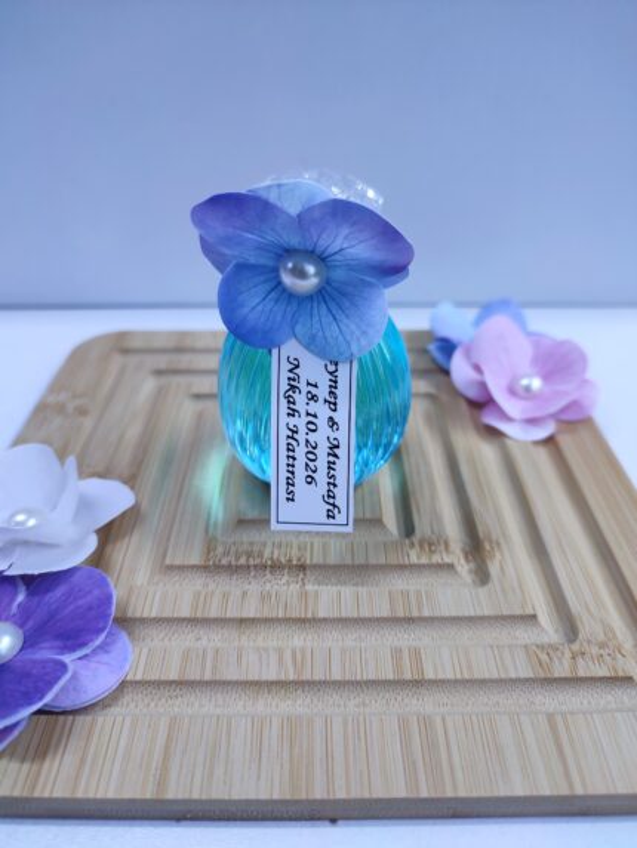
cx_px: 318
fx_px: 613
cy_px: 424
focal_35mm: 25
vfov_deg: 69.4
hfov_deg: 54.9
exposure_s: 1/50
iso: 150
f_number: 1.9
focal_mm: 6.04
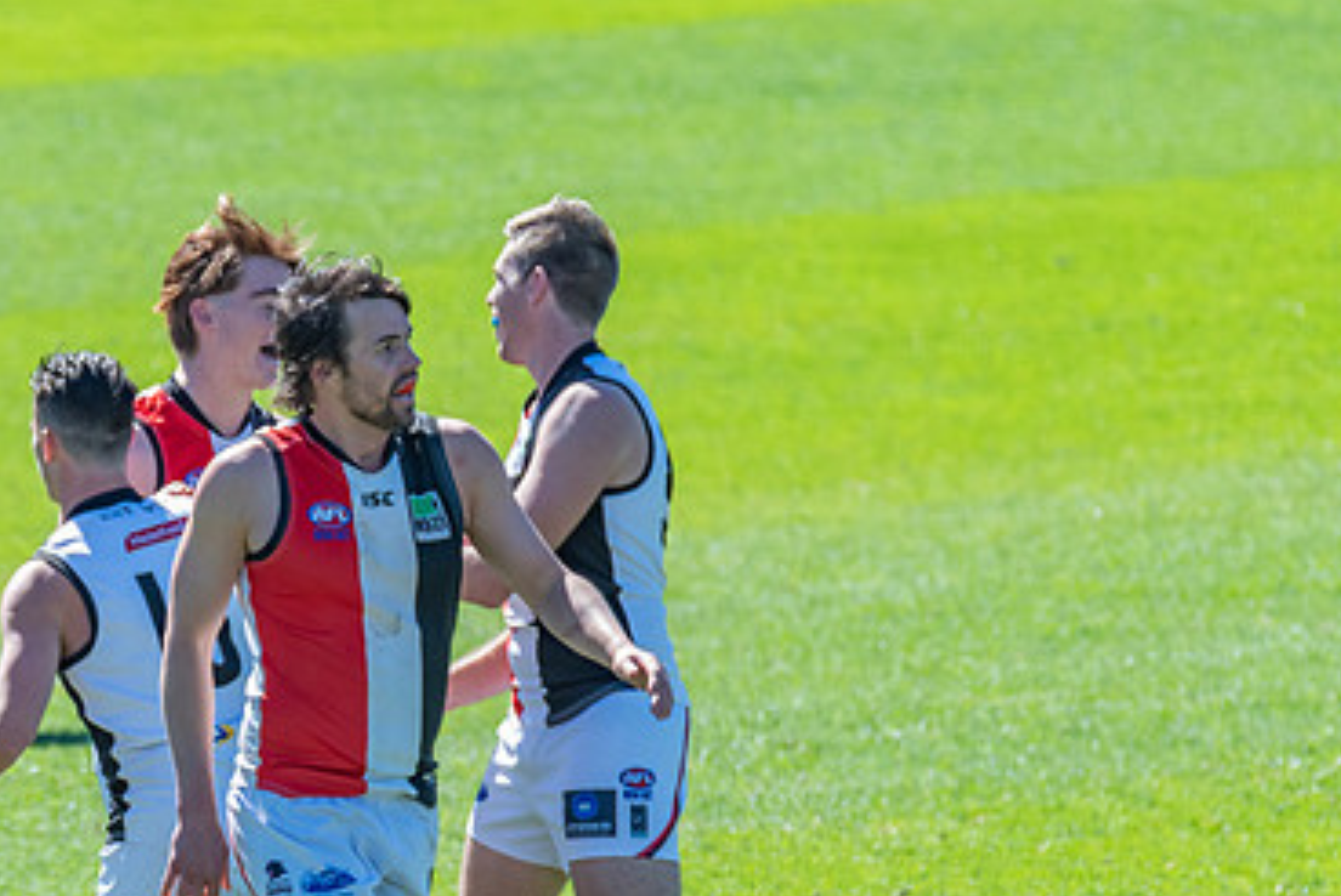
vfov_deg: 1.1
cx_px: 353
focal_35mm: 1299
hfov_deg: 1.6
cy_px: 657
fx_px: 48424
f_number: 11
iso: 800
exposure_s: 1/640
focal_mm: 550
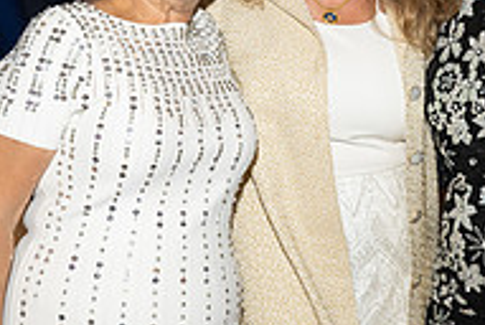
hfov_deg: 19.3
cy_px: 98
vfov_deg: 13.3
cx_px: 467
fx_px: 1390
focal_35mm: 103
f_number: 5.6
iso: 800
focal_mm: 34
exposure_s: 1/100
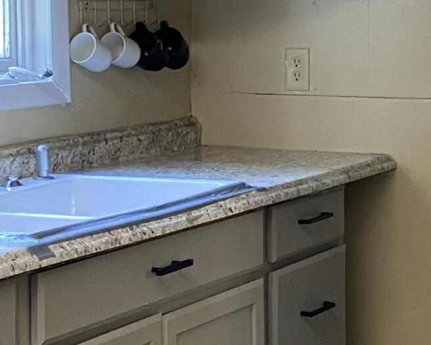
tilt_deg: -3.9
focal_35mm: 116
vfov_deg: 13.3
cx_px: 271
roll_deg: +0.4
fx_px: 1480
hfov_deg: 16.5
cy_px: 98
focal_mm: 4.25
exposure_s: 1/60
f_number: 1.8
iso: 200
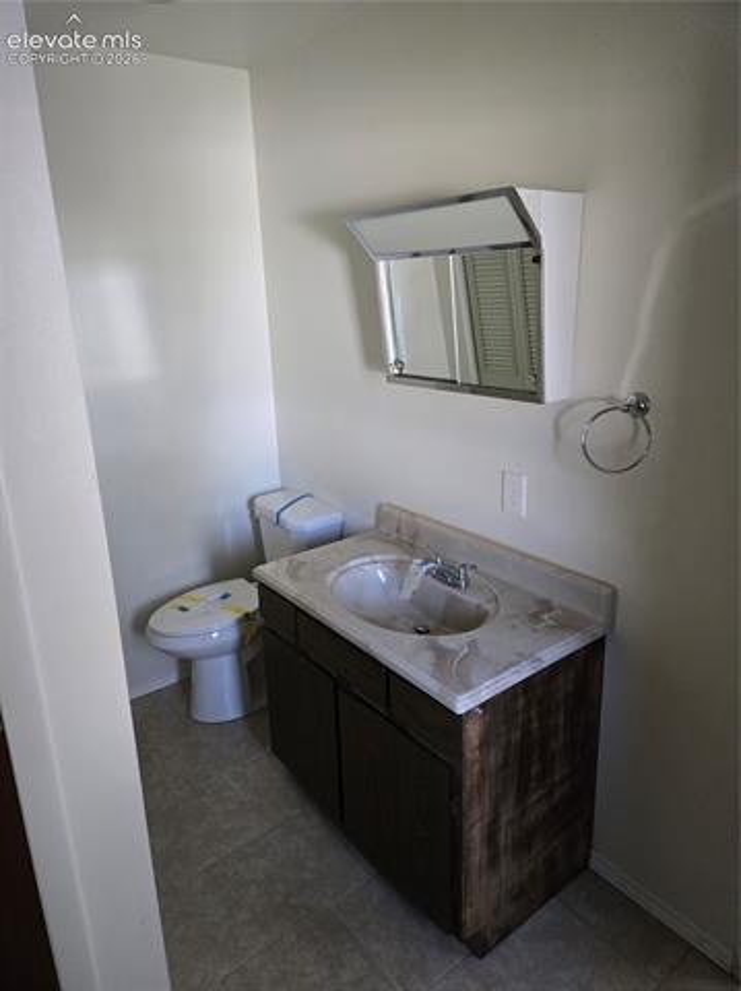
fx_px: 658
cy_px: 496
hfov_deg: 58.8
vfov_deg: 74.0
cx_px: 370
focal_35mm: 23
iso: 640
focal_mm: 5.4
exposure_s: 1/120
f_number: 1.8
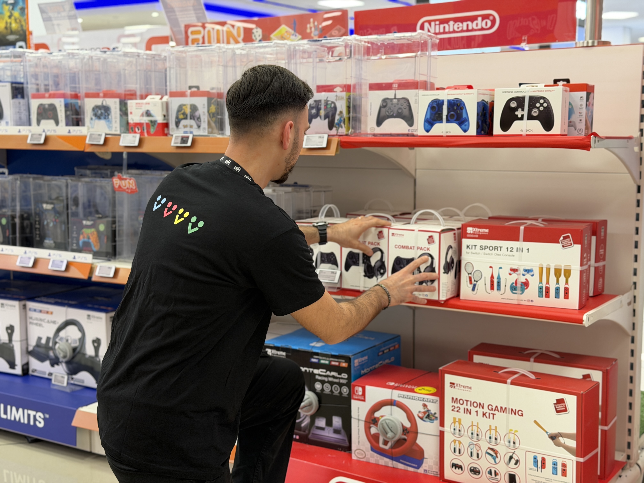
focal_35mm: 48
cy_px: 242
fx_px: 893
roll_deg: +0.9
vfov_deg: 30.3
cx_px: 322
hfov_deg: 39.7
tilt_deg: -7.6
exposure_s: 1/50
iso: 64
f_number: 1.78
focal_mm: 6.76
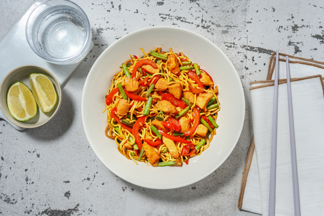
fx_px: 450
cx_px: 162
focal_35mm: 50
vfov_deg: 27.0
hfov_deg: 39.6
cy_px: 108
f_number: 8
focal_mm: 50
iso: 160
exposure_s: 1/160
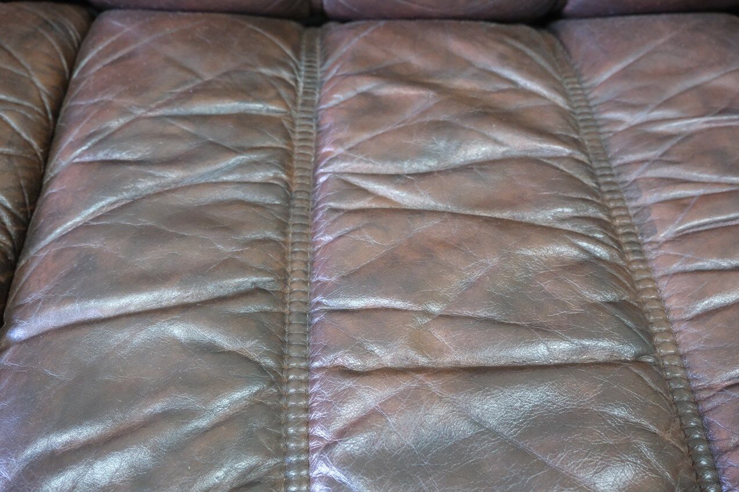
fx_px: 595
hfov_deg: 63.7
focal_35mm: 29
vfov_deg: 45.0
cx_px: 370
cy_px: 246
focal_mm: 19.2
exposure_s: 1/27
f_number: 4
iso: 5000
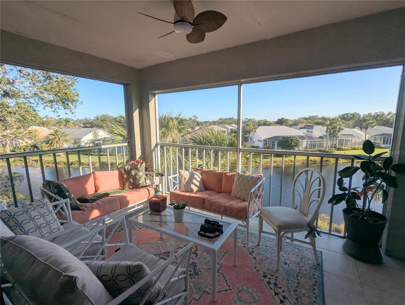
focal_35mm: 16
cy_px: 152
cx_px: 202
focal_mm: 2.35
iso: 50
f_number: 2.2
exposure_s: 1/921
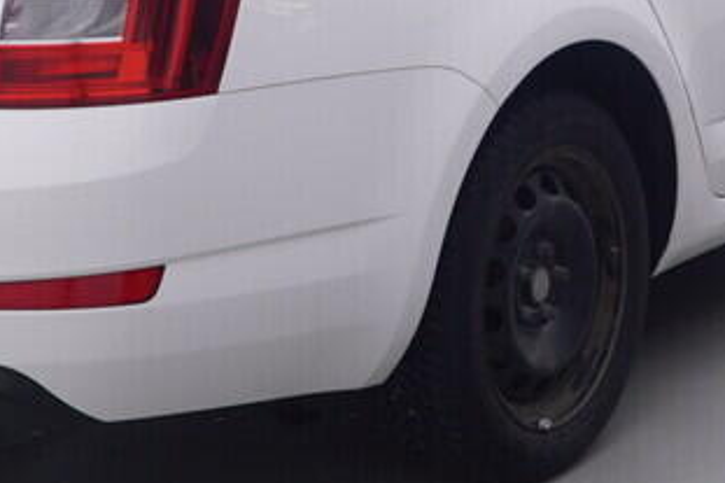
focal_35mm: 104
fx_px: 2100
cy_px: -40
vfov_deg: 12.9
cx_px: 518
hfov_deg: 19.5
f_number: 5
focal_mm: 15
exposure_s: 1/80
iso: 200
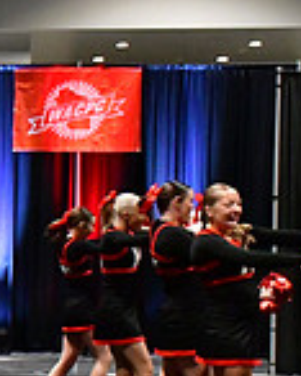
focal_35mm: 149
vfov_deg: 12.9
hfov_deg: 9.3
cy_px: 269
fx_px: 1657
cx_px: -419
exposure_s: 1/400
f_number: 4
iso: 4500
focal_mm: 27
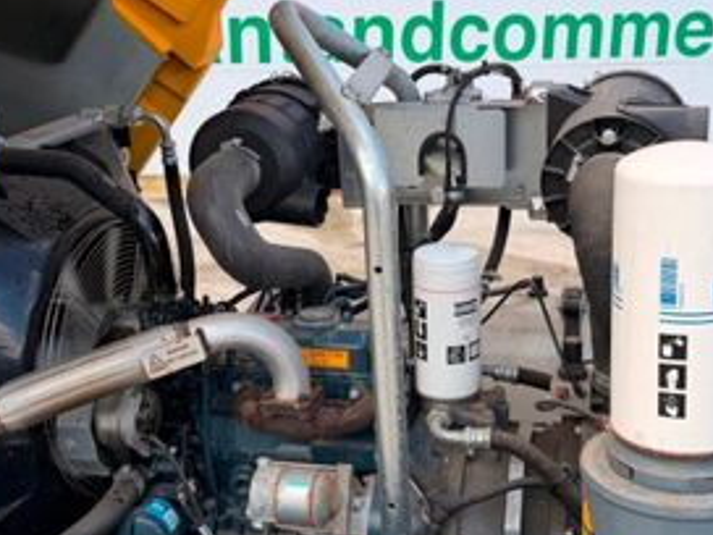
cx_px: 375
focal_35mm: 53
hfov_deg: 36.2
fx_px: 1092
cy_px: 275
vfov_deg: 27.5
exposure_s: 1/1385
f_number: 1.78
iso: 80
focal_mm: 6.76
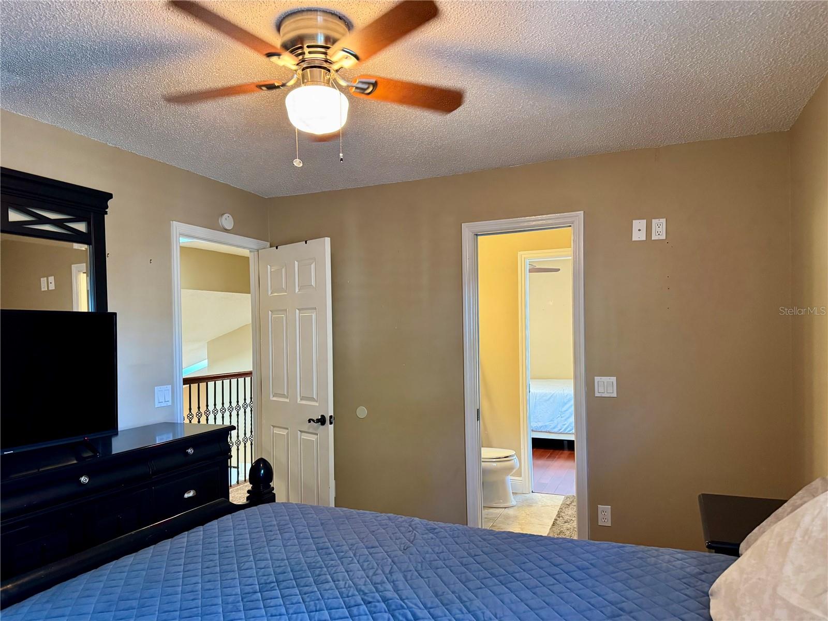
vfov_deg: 56.8
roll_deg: +1.3
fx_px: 574
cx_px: 414
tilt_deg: +1.7
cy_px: 310
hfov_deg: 71.6
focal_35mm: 24
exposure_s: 1/60
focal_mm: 6.76
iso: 500
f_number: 1.78
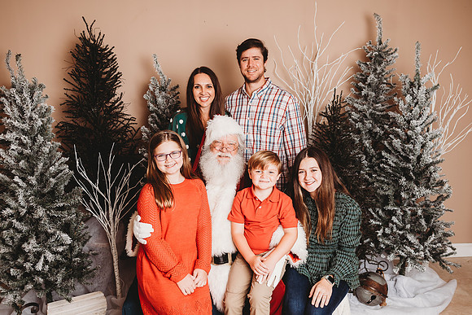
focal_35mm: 31
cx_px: 253
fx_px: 403
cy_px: 178
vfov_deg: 42.5
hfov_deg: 60.6
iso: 100
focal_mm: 24
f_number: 2.8
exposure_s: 1/160
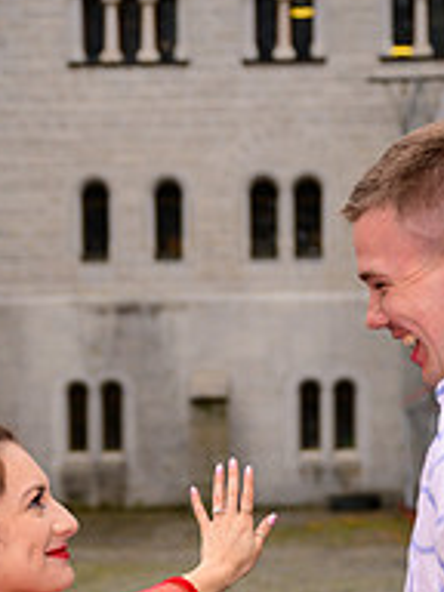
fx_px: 1847
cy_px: 521
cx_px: 242
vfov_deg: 18.0
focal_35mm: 108
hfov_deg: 13.7
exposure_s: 1/1250
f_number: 3.2
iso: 400
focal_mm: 48
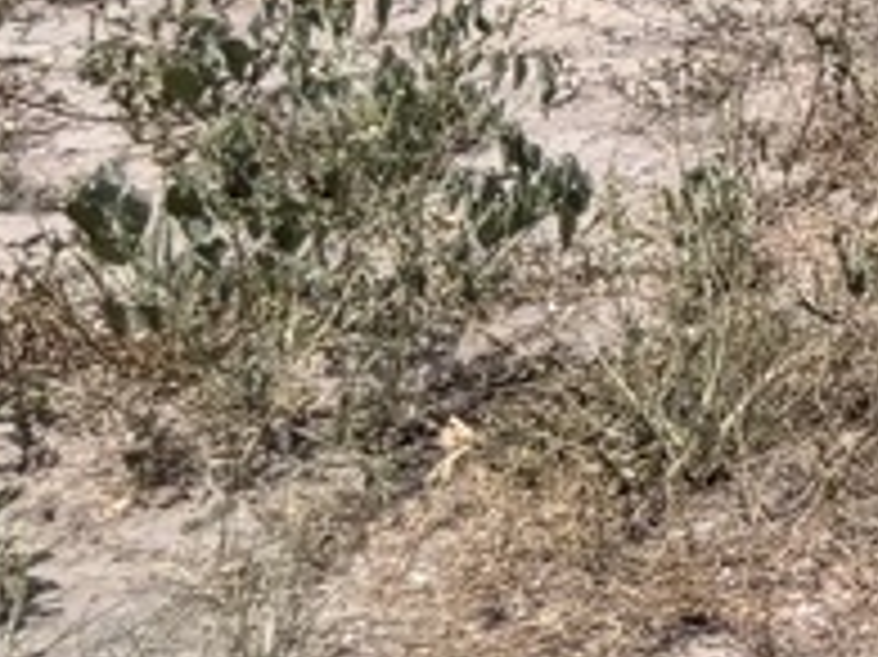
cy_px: -1084
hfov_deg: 8.5
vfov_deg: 7.1
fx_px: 4867
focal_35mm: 192
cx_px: 2697
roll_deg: +0.6
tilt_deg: -6.9
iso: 50
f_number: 1.6
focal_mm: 5.96
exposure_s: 1/4255
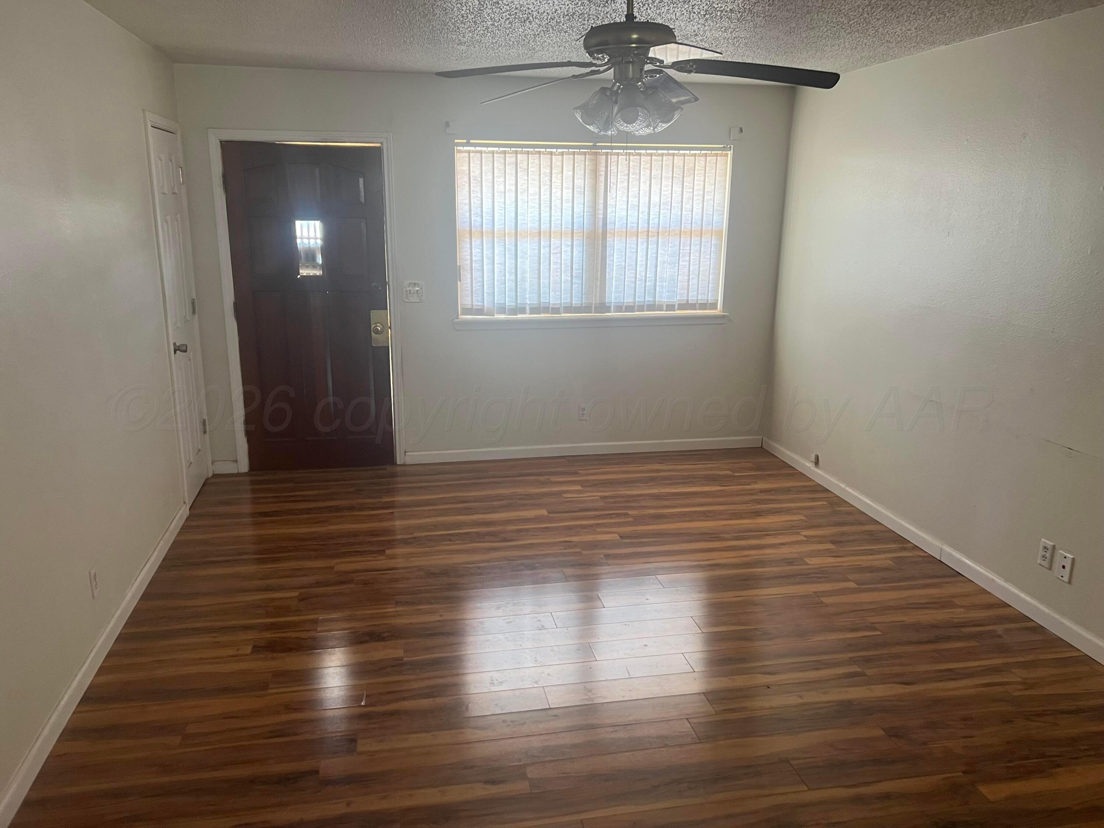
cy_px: 414
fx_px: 829
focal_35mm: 26
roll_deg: -0.2
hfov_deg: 67.3
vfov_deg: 53.1
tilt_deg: -14.9
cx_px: 552
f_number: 1.5
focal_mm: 5.7
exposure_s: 1/60
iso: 125
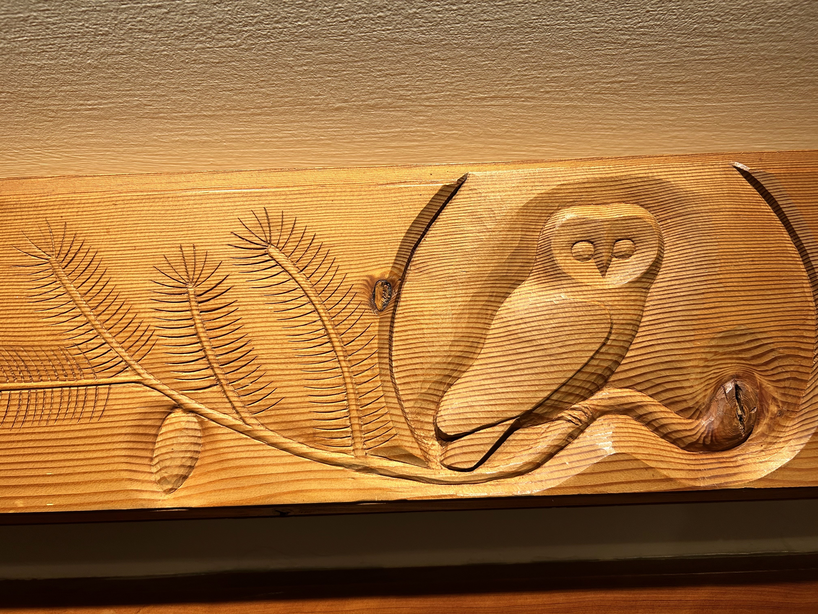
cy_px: 307
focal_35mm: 26
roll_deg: +0.6
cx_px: 409
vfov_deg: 53.1
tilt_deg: -5.7
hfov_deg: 67.3
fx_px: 614
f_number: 1.5
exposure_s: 1/120
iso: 125
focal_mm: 5.7
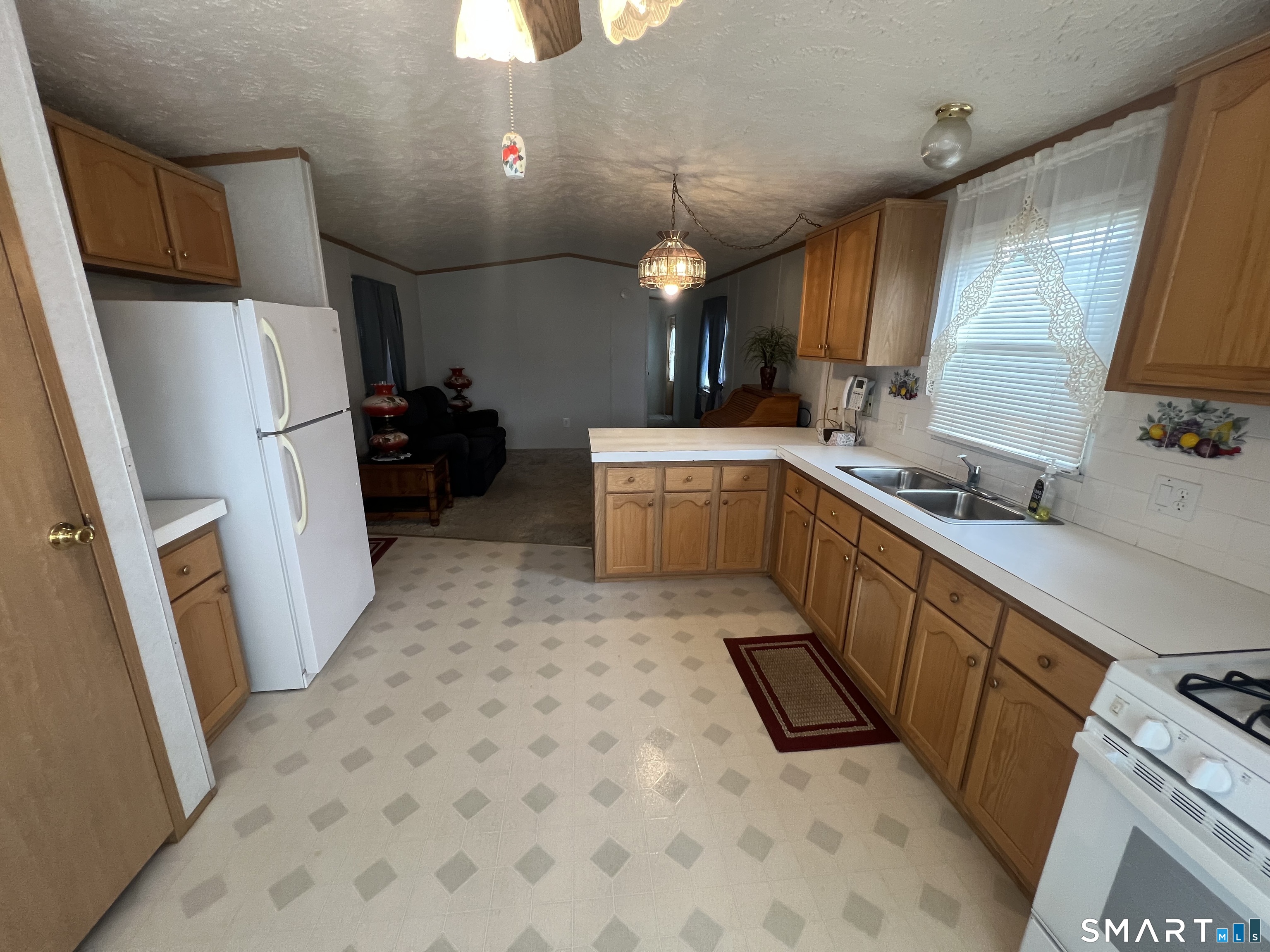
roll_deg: -1.3
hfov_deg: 106.2
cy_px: 476
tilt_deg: -14.9
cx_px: 635
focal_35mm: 13
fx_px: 477
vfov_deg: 89.9
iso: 200
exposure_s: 1/120
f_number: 1.8
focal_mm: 1.57
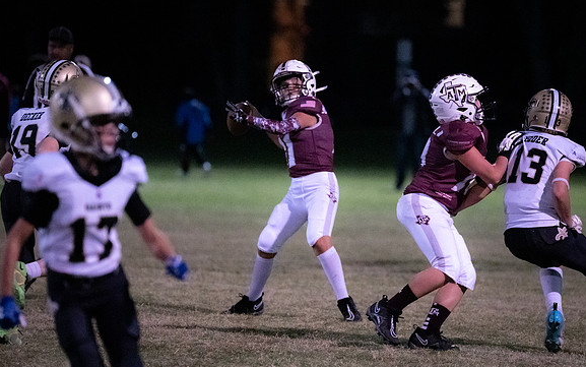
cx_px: 318
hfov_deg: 6.5
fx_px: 5128
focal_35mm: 321
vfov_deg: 4.1
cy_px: 200
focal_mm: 200
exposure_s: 1/1000
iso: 12800
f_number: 2.8
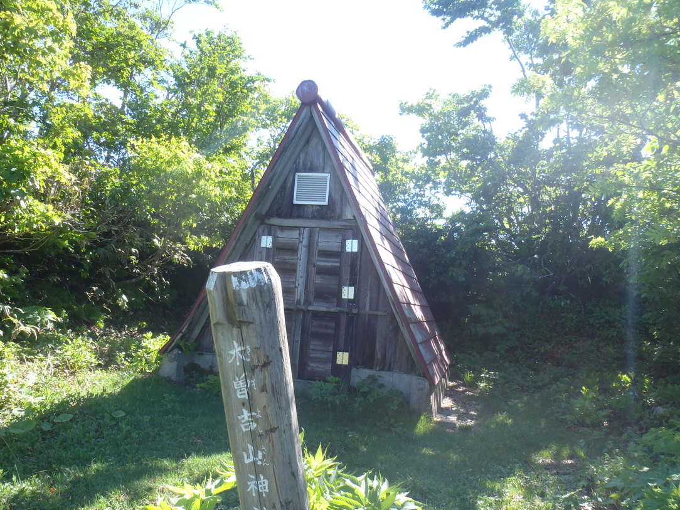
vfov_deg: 45.4
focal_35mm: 31
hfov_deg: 58.3
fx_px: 609
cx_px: 332
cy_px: 265
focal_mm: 5
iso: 80
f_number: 3.9
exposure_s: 1/100
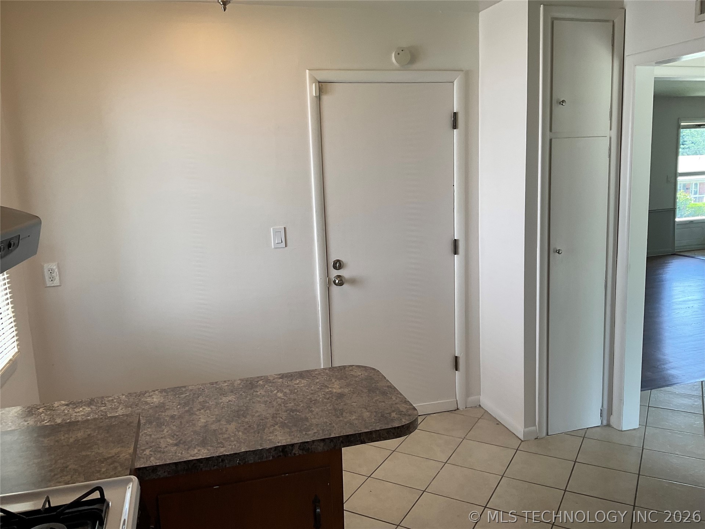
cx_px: 352
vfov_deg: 48.2
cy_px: 264
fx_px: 591
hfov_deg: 61.7
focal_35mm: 29
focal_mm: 3
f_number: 1.8
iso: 40
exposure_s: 1/120
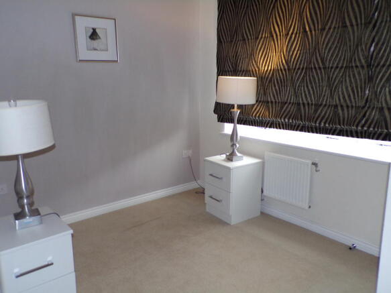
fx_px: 316
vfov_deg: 49.7
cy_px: 146
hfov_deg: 63.5
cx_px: 196
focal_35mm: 28
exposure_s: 1/60
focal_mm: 5
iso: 200
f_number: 3.1
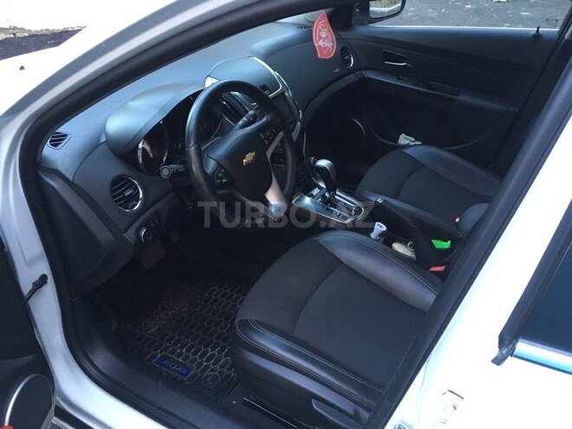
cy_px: 214
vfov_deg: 48.2
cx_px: 286
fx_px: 479
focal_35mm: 29
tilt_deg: -32.0
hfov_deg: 61.7
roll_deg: +1.2
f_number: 2.2
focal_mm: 4.15
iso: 250
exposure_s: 1/33
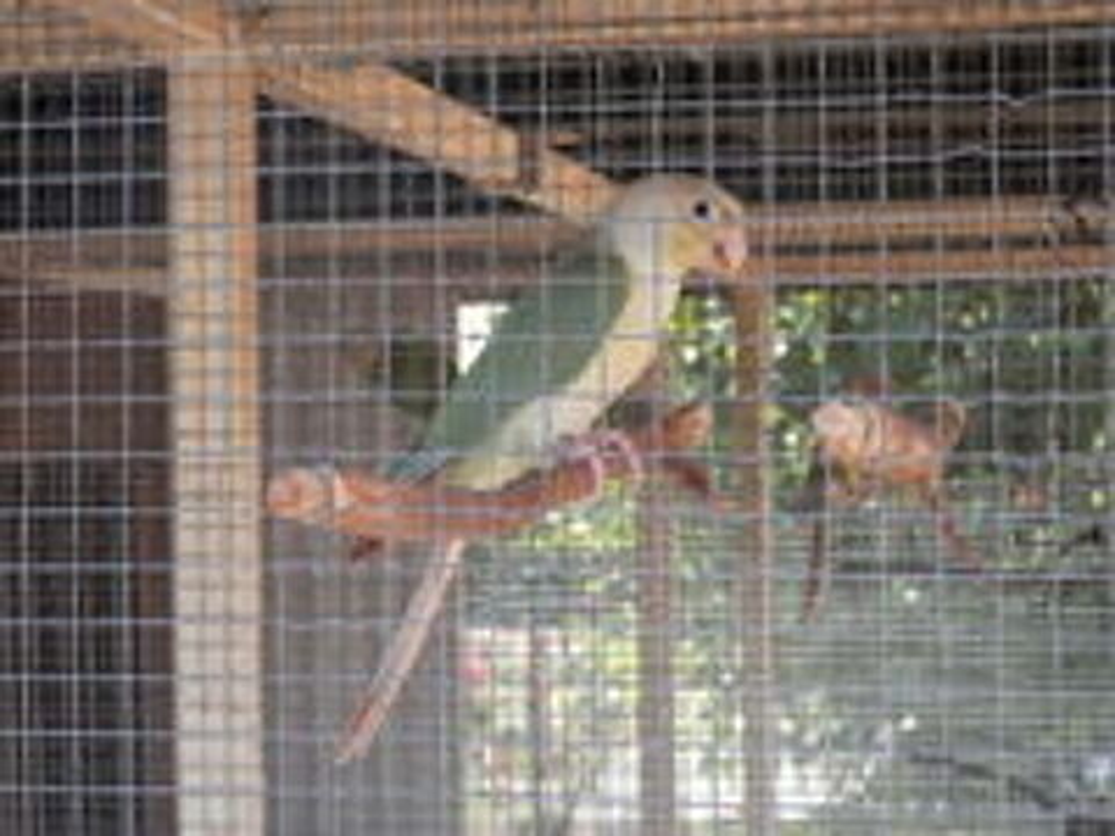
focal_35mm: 73
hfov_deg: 26.7
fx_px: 2351
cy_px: 418
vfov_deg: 20.2
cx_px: 558
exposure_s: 1/100
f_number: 4.5
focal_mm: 13.1
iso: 125
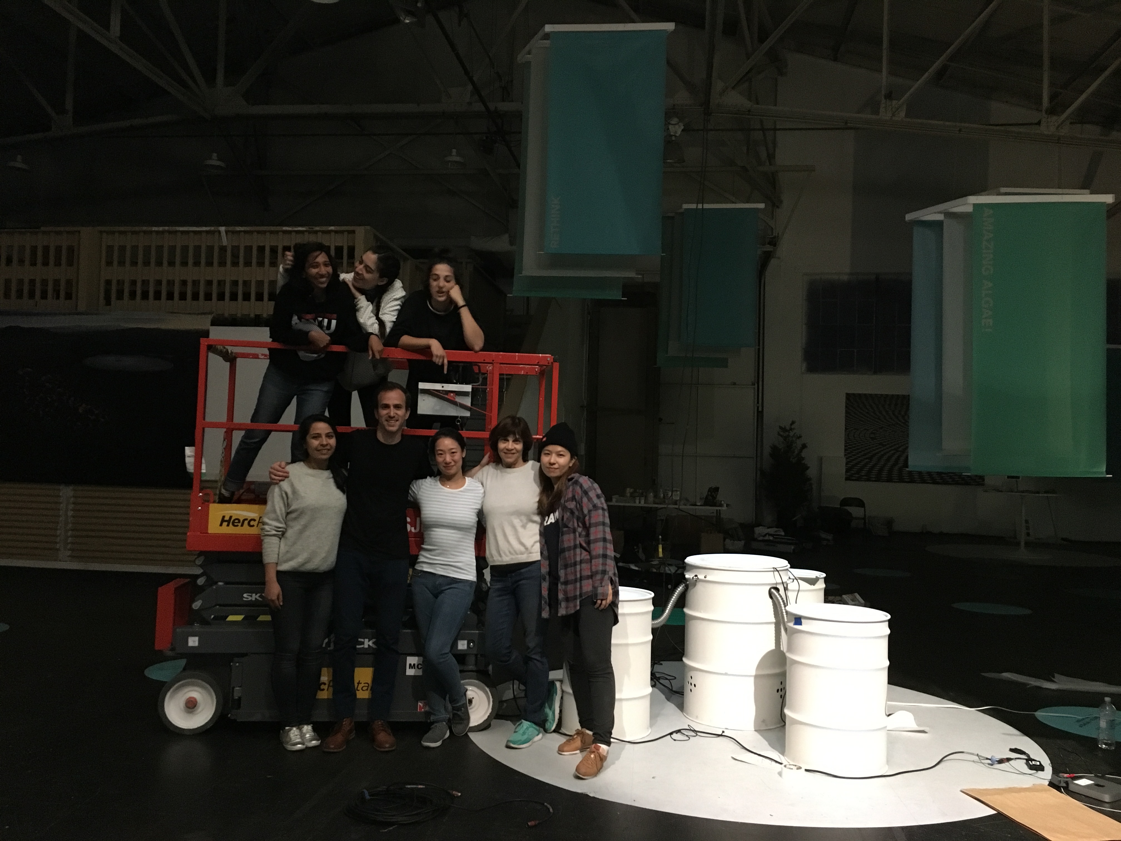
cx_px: 560
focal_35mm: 29
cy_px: 420
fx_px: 939
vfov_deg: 48.2
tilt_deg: +2.8
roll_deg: -1.3
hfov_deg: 61.7
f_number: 2.2
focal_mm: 4.15
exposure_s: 1/15
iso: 320
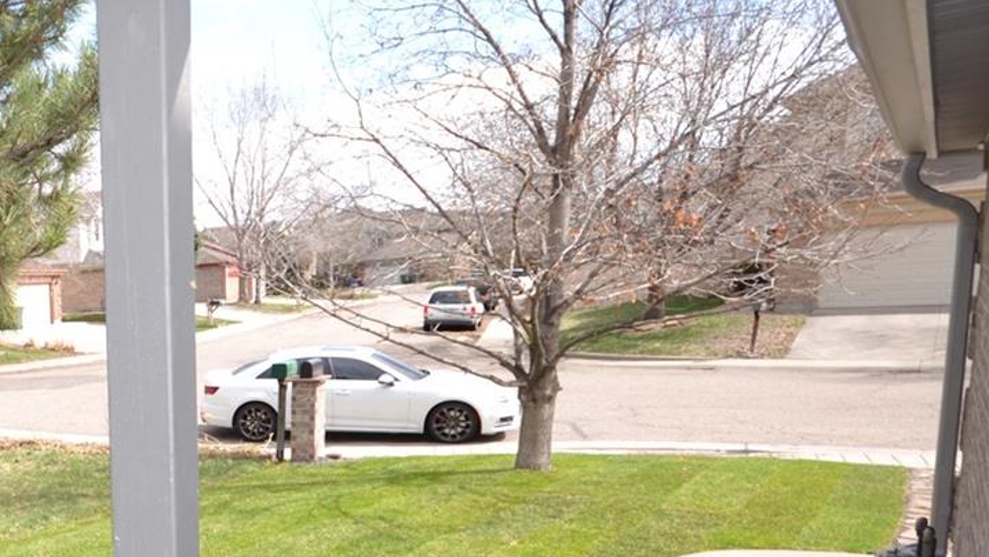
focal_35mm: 35
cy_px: 458
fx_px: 918
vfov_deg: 32.6
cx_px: -34
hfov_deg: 46.0
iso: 100
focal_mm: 10
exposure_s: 1/160
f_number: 6.3
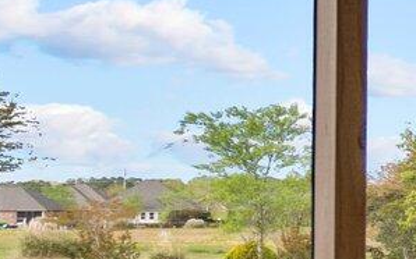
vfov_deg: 11.7
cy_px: 183
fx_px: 1269
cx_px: 1266
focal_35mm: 112
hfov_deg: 11.1
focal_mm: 16
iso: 250
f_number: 4
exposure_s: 1/1000
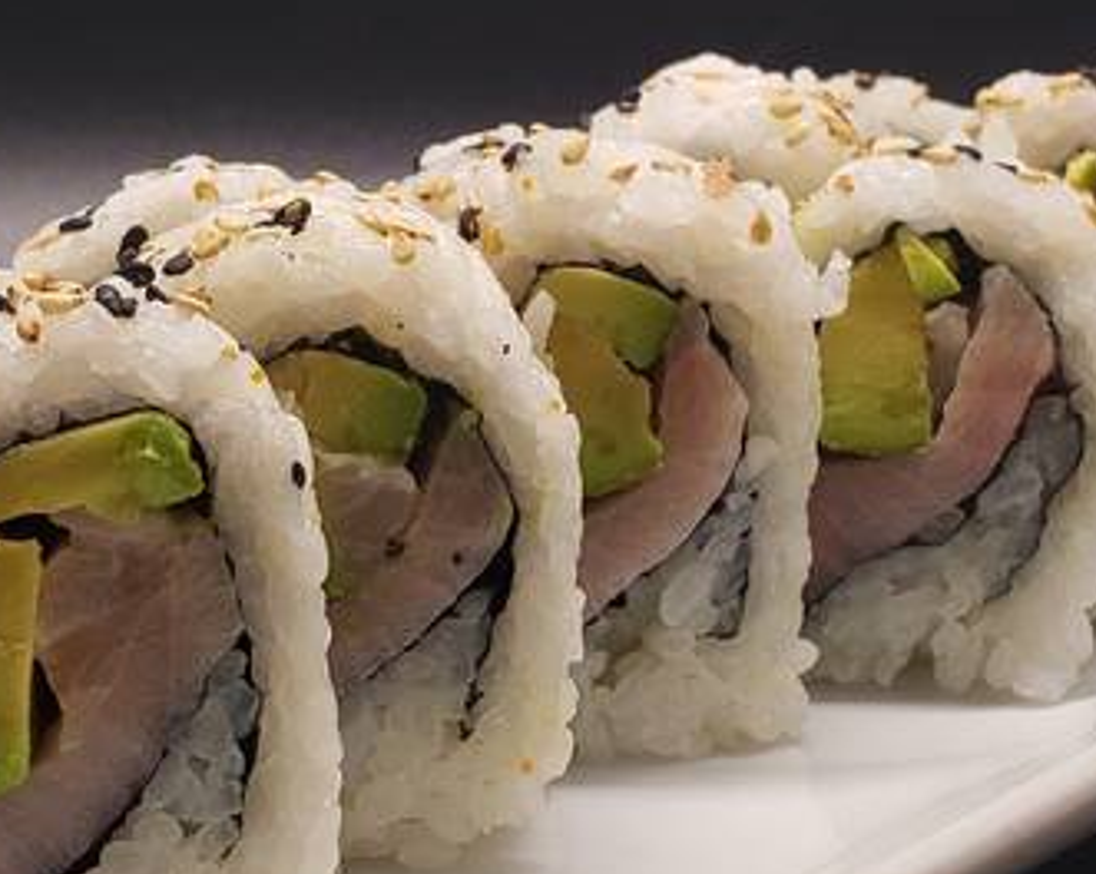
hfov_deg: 40.8
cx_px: 394
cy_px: 480
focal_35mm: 45
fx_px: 1458
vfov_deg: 33.4
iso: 64
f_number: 2.4
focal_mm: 4.3
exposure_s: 1/50
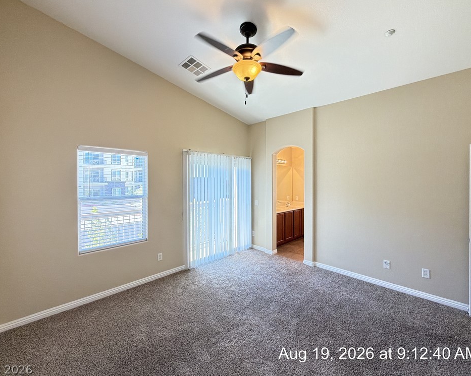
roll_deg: -0.1
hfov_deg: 96.8
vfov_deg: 84.0
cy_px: 184
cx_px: 236
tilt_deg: -1.2
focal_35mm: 15
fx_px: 209
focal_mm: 2.22
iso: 250
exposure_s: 1/60
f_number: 2.2
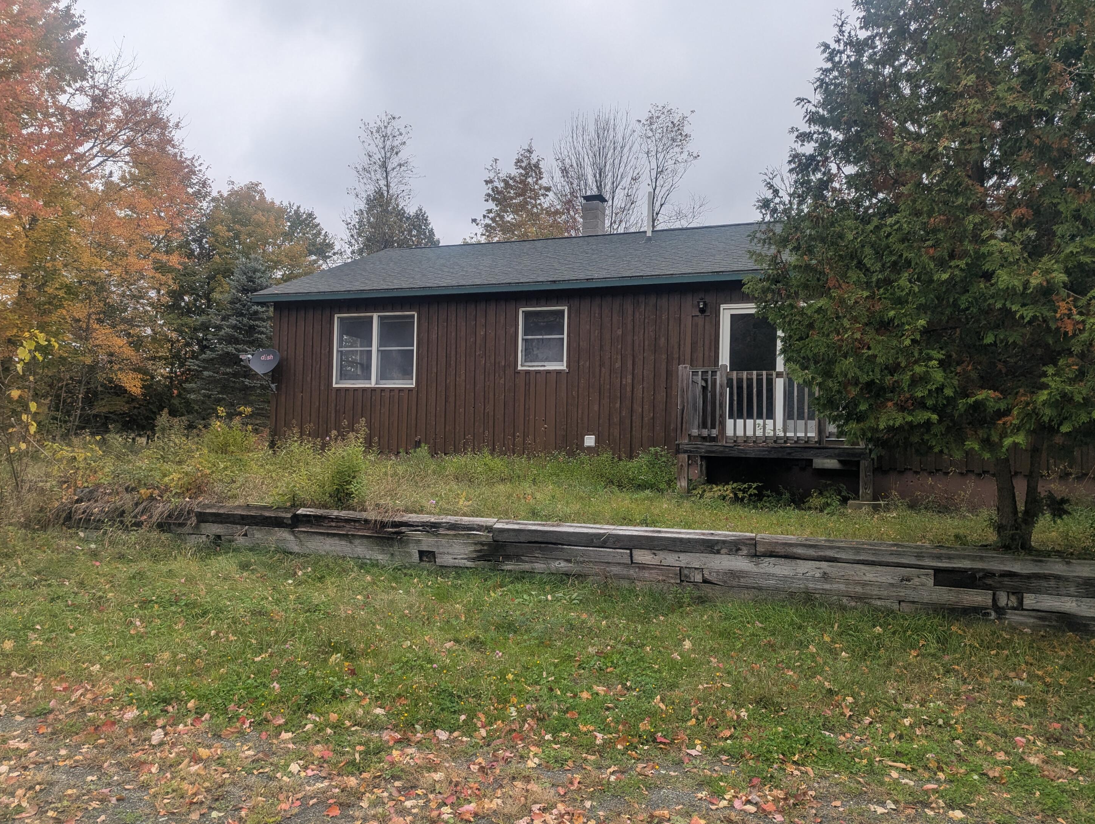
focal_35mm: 25
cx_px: 545
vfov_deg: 55.0
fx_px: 792
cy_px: 423
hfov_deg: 69.3
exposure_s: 1/629
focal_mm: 6.81
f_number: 1.85
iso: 46
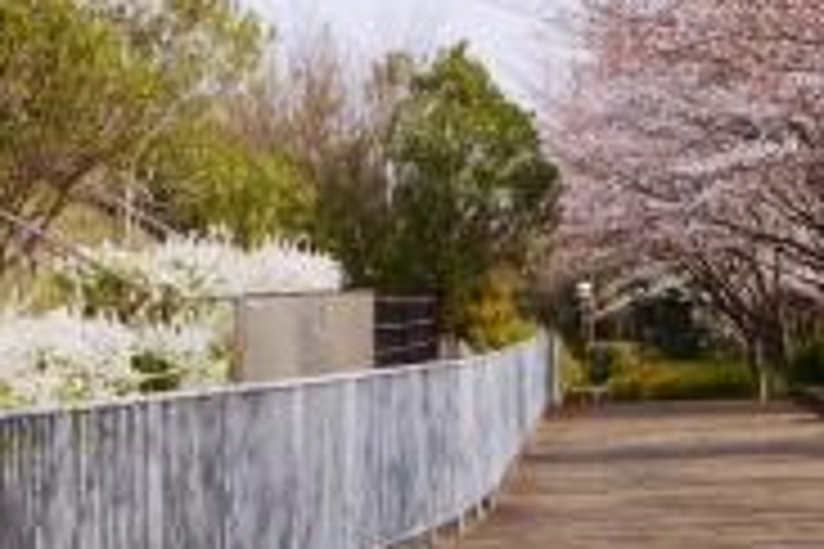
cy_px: -14
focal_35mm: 214
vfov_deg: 6.4
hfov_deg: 9.6
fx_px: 4898
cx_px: 752
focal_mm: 42
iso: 160
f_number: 7.1
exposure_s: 1/250
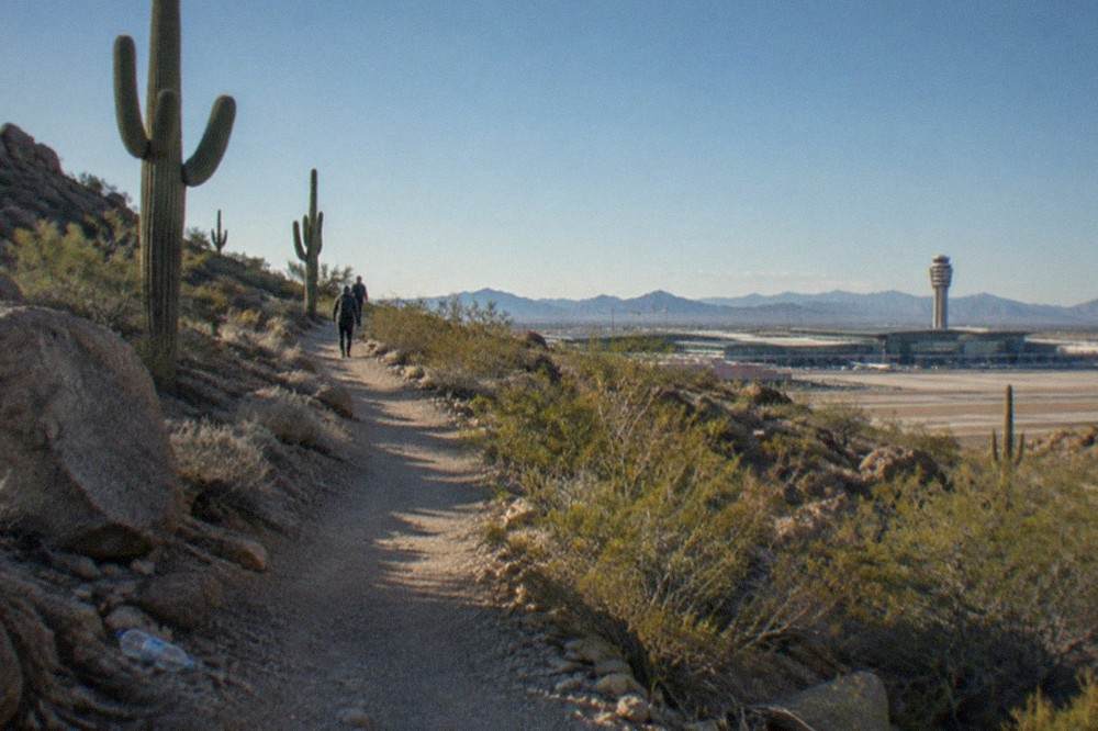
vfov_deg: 33.4
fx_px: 1220
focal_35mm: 40
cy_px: 366
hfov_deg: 48.5
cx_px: 549
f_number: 7.1
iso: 200
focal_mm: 40
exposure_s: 1/250
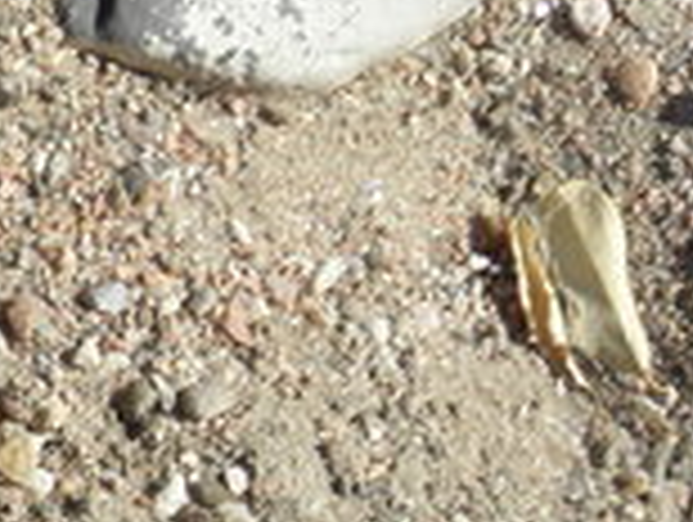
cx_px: -972
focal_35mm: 135
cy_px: 1062
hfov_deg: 11.8
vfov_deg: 10.1
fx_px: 2707
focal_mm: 4.6
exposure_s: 1/320
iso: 64
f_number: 5.6
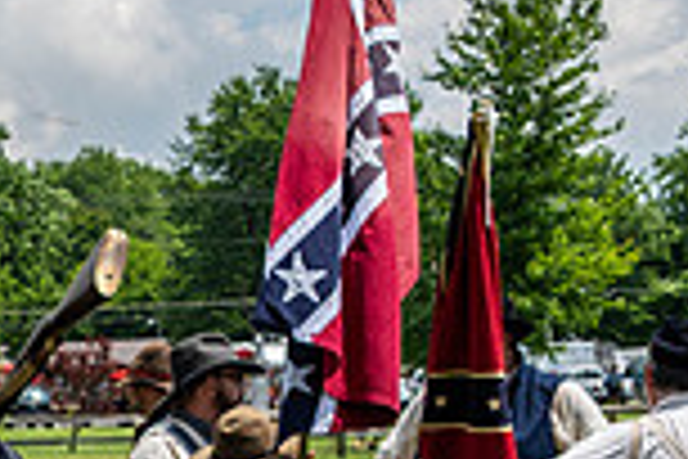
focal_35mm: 121
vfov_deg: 11.0
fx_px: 2312
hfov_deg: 16.0
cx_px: -216
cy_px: 628
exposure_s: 1/200
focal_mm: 32
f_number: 8
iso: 64
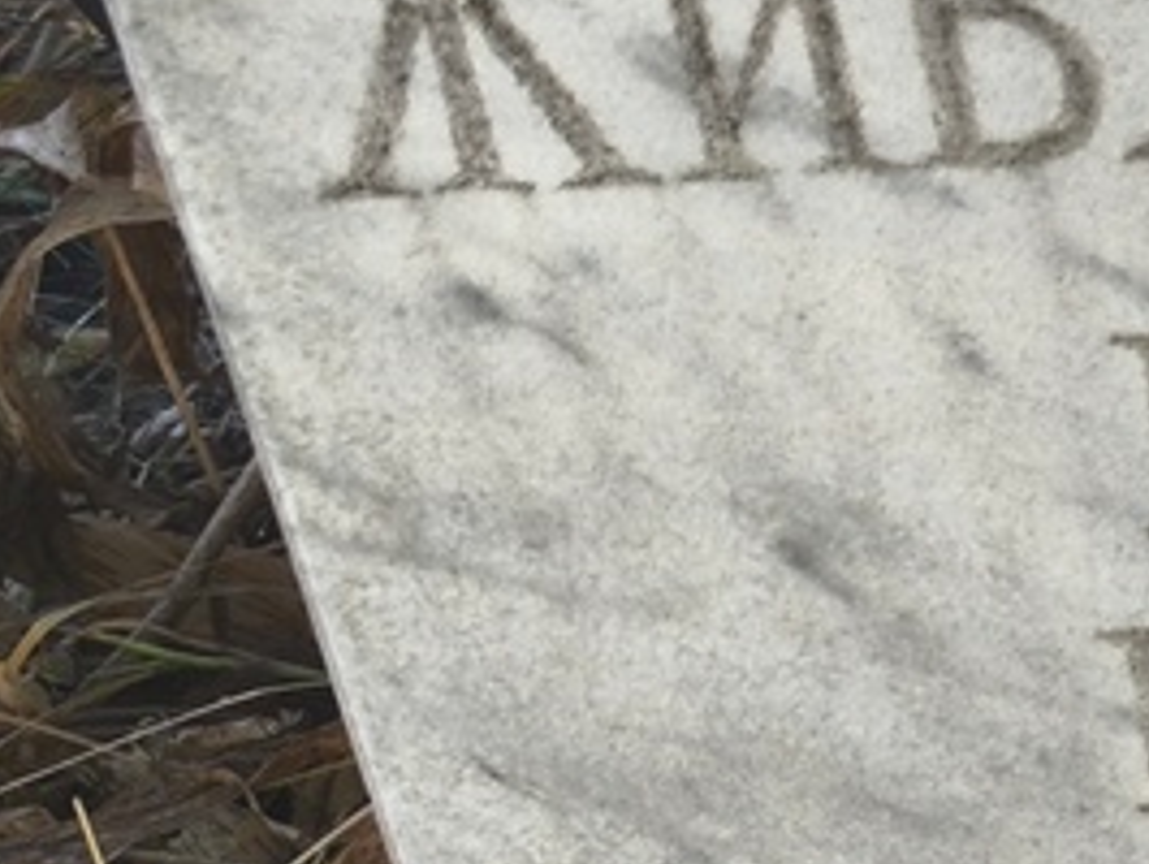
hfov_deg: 12.6
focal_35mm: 150
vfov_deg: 9.9
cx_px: 1613
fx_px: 4983
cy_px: 488
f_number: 1.7
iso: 50
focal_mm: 4.71
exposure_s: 1/140
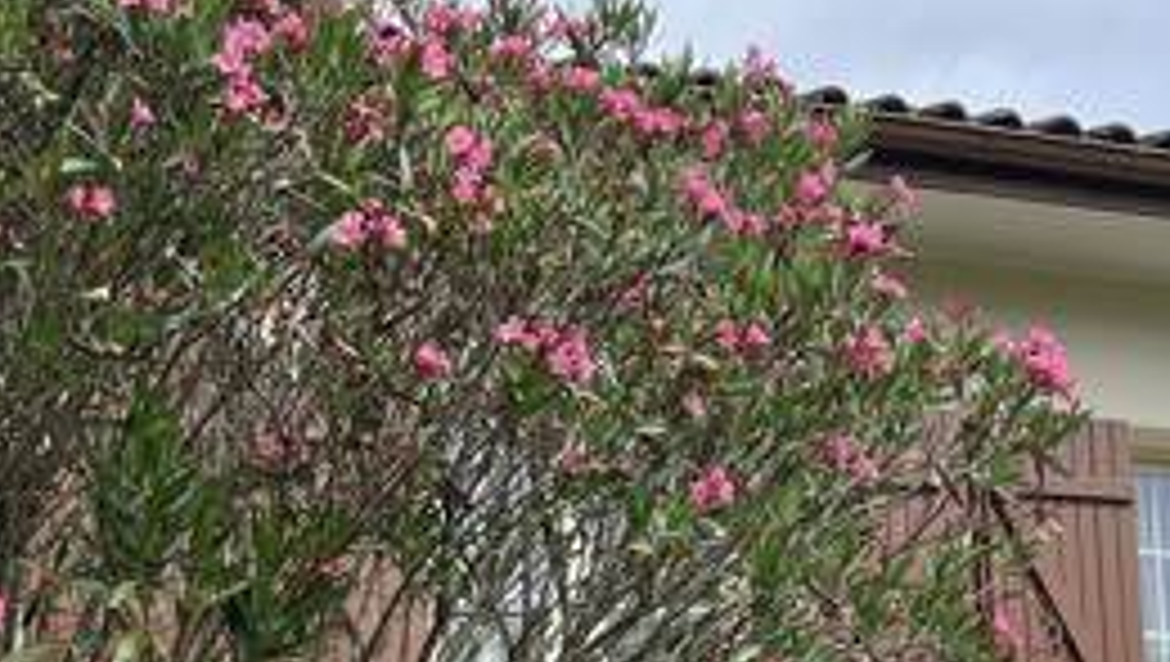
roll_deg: +2.6
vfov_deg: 13.5
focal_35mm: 87
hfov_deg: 24.0
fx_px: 2702
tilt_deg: +8.2
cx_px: 202
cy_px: 829
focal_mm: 5.1
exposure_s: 1/1721
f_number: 1.6
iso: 50
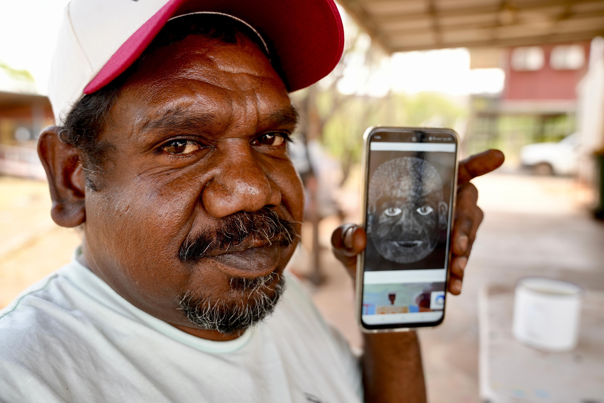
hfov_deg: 58.7
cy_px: 202
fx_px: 537
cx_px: 302
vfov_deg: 41.1
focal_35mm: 32
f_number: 4
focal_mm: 32
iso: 250
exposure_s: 1/160
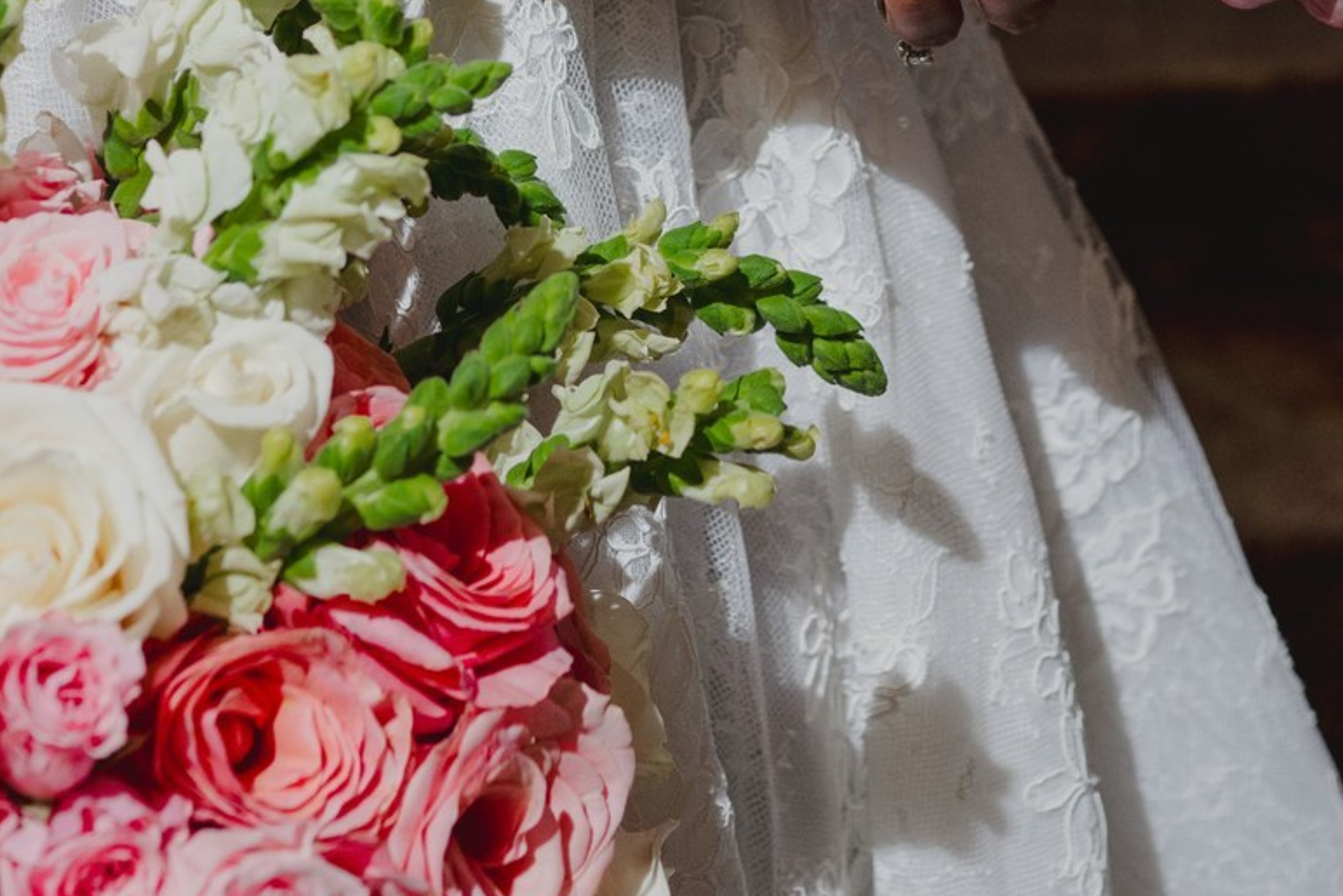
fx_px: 4328
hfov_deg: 17.6
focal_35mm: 116
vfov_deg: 11.4
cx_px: 781
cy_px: -385
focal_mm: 35
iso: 400
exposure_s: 1/125
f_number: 3.2
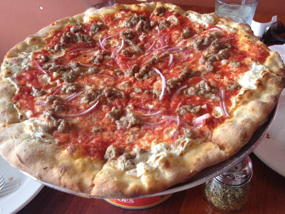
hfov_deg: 47.8
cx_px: 134
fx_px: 321
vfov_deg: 36.8
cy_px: 96
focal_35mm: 39
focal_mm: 4.28
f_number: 2.4
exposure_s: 1/20
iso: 50
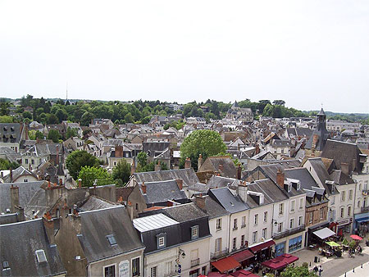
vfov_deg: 39.7
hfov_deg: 51.3
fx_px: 384
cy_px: 138
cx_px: 184
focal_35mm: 36
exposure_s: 1/428
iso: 80
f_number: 4.8
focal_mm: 6
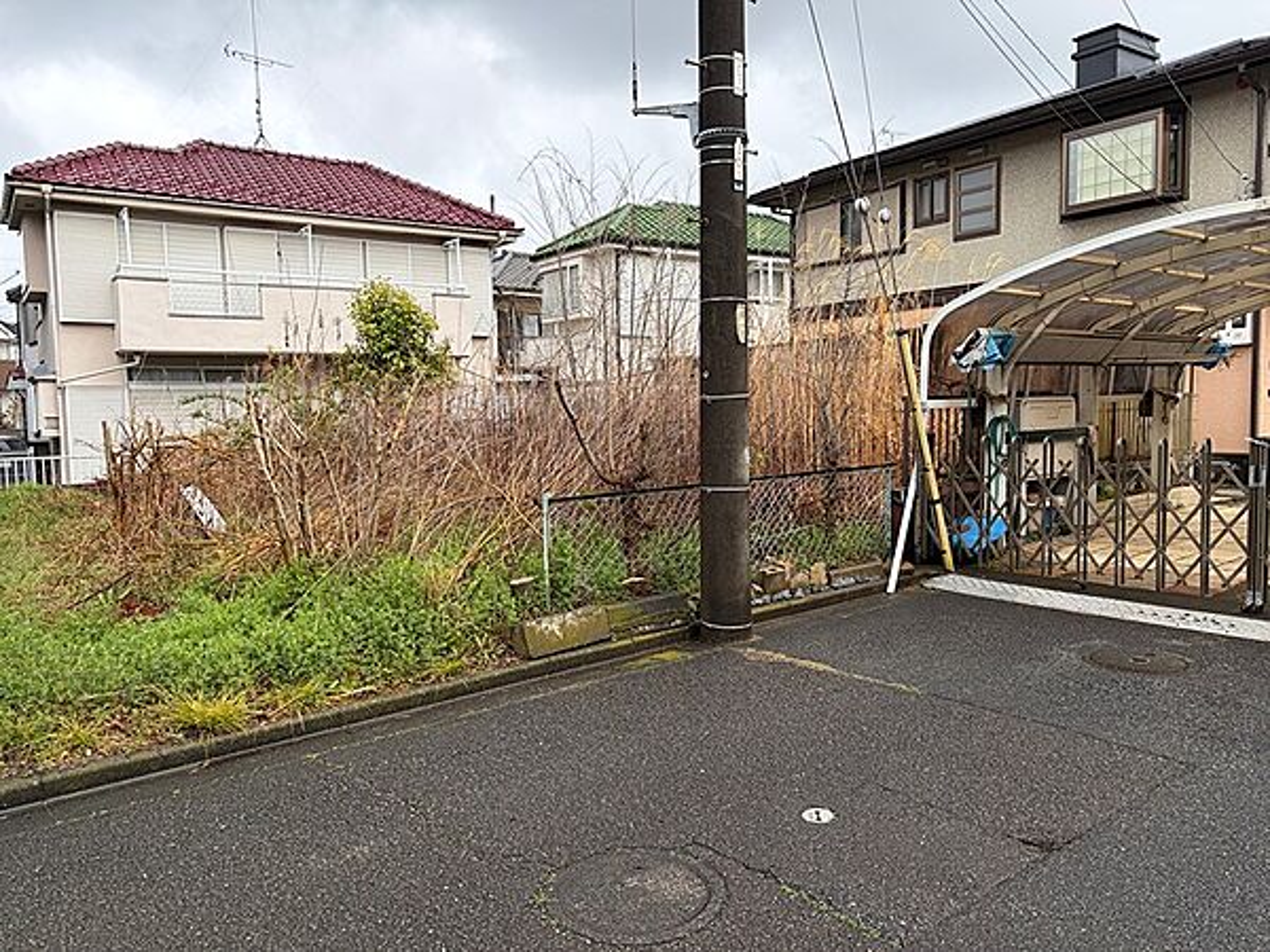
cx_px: 635
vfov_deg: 53.1
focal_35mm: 26
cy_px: 476
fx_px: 954
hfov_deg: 67.3
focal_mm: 5.96
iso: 64
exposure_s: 1/2075
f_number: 1.6
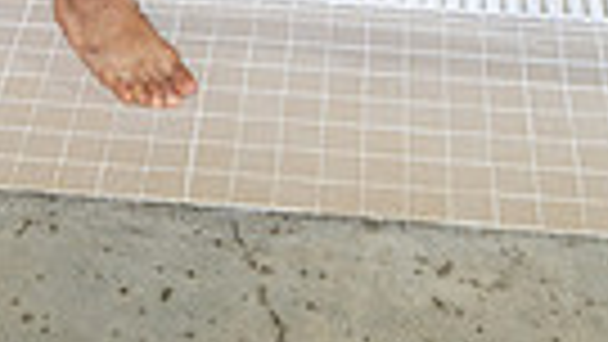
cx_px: 203
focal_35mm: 108
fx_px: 1741
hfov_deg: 19.7
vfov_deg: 9.2
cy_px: -657
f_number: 5.6
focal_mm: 31
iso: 320
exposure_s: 1/250
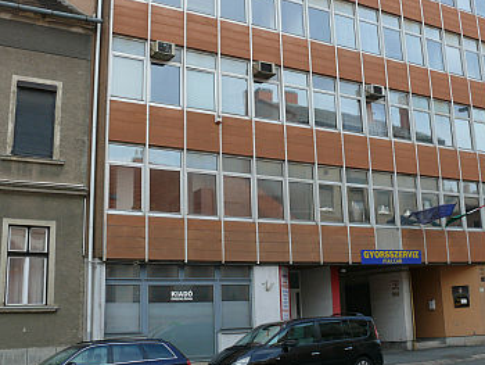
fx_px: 631
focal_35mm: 45
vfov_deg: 32.1
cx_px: 290
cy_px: 150
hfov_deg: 41.9
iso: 100
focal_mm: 7.4
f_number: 5.6
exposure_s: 1/250
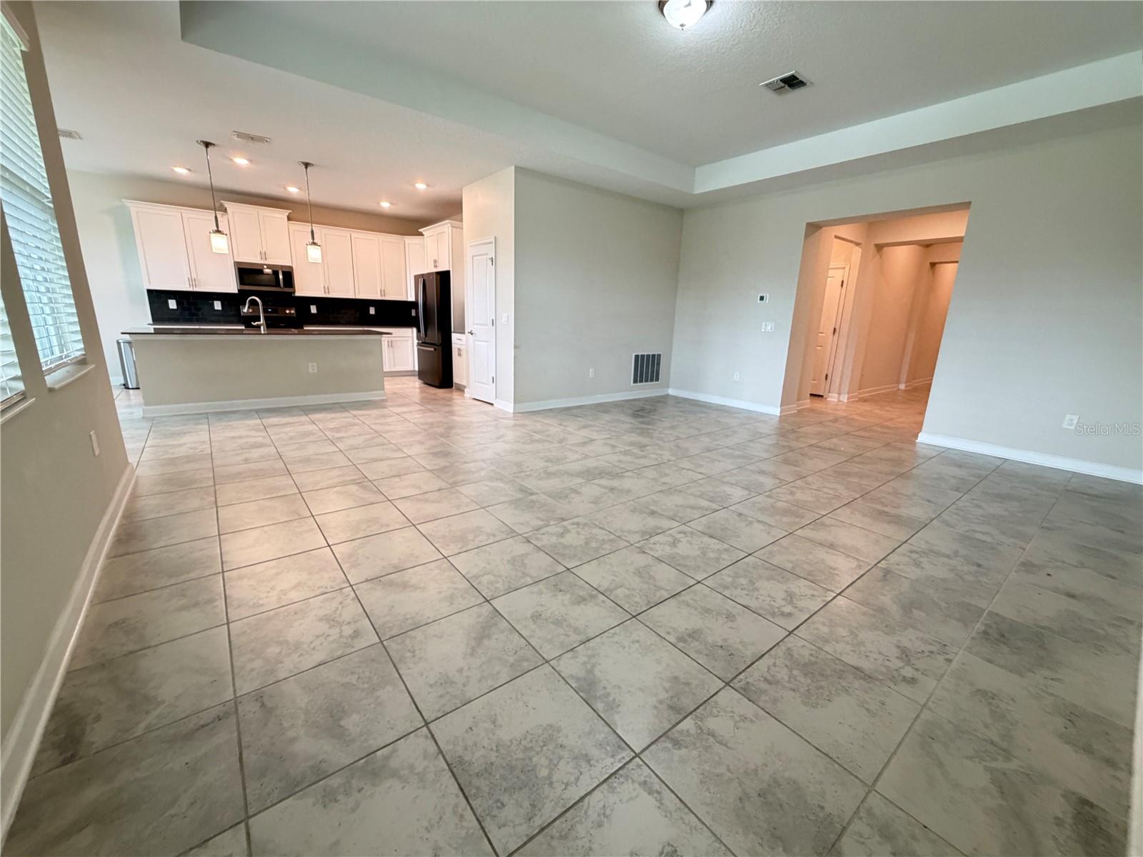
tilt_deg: -13.7
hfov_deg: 102.1
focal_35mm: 14
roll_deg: -1.5
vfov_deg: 85.7
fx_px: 462
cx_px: 572
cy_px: 428
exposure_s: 1/60
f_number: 2.2
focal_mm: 2.22
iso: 400
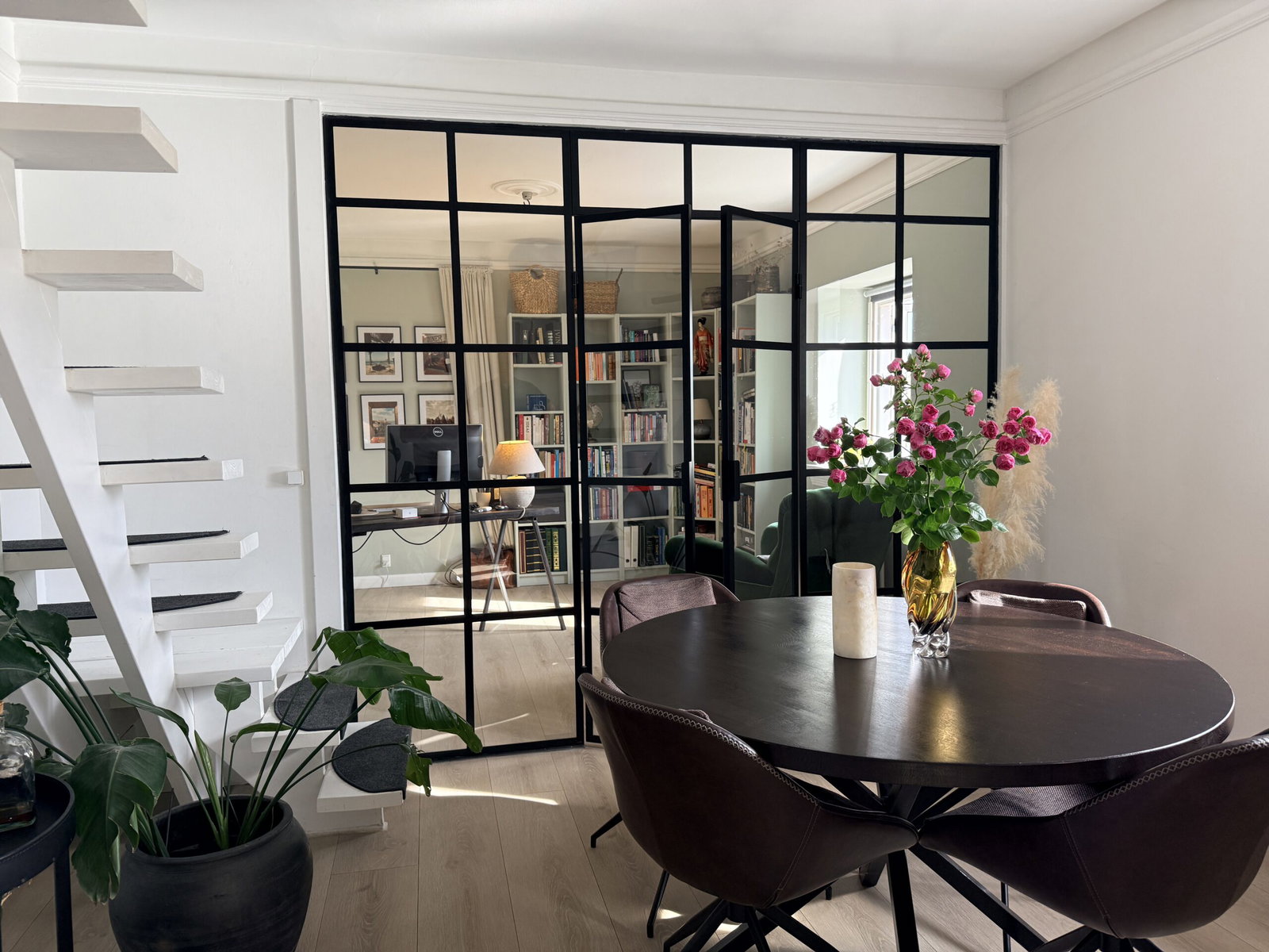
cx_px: 634
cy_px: 476
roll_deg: +0.9
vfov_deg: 56.8
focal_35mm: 24
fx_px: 880
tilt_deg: -3.2
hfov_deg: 71.6
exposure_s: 1/149
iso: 160
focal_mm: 6.76
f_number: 1.78
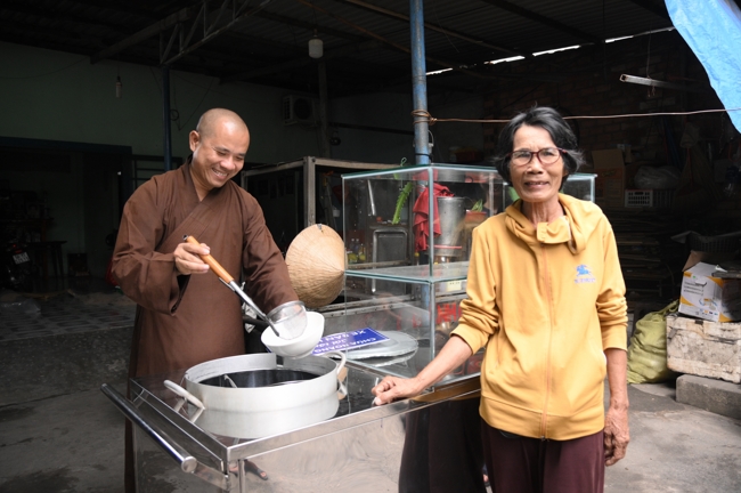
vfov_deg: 46.3
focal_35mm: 28
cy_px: 246
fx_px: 576
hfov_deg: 65.5
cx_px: 370
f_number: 4
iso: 2500
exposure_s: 1/640
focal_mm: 28
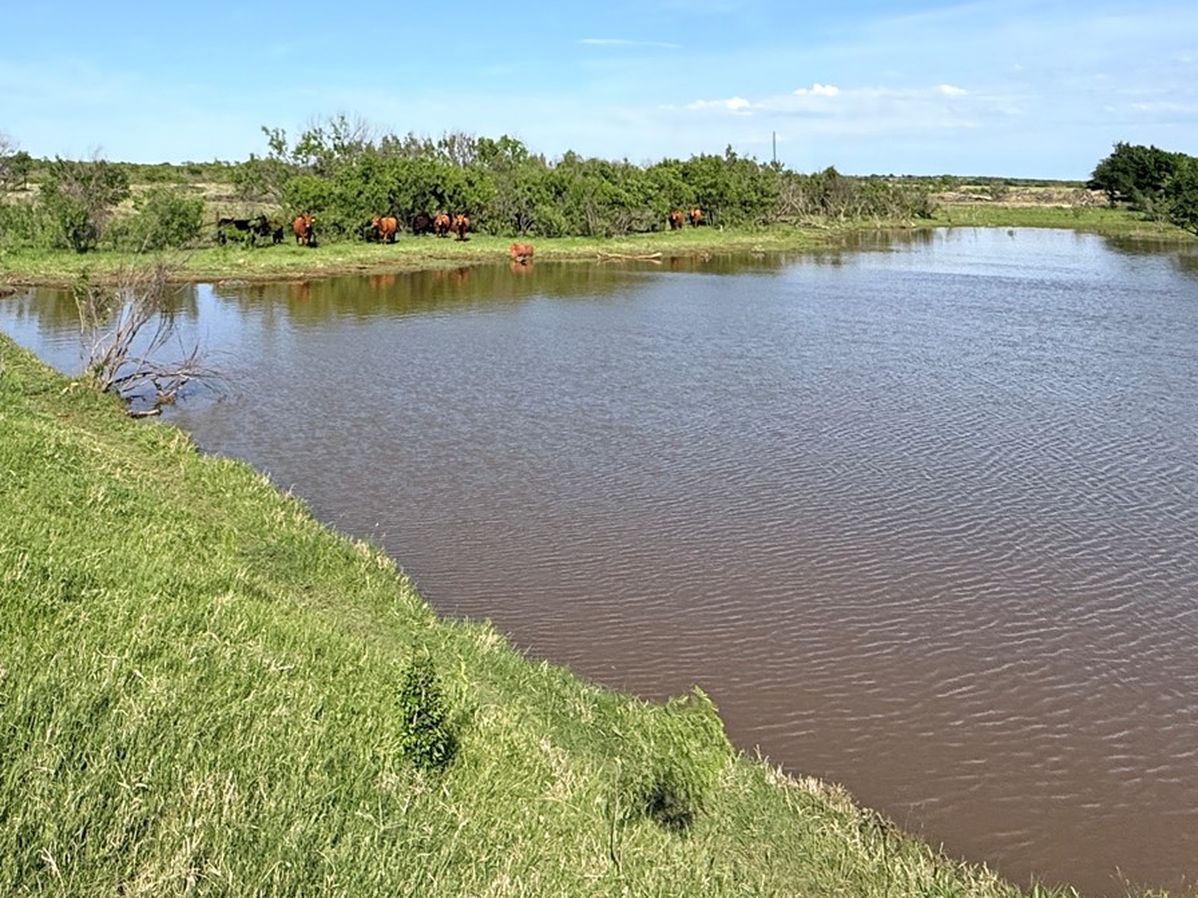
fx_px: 1107
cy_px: -8
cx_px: 432
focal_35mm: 32
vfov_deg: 38.9
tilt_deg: +9.9
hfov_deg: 56.0
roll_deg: -1.6
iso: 50
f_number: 2.2
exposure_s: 1/3125
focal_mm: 2.22
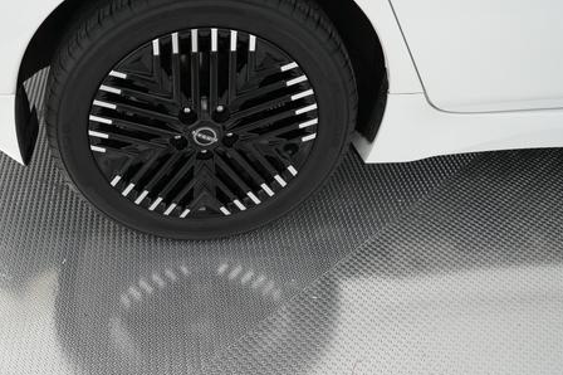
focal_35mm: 40
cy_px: 126
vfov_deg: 33.1
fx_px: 625
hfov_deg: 47.9
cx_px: 199
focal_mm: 28
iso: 2000
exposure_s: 1/250
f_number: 2.8
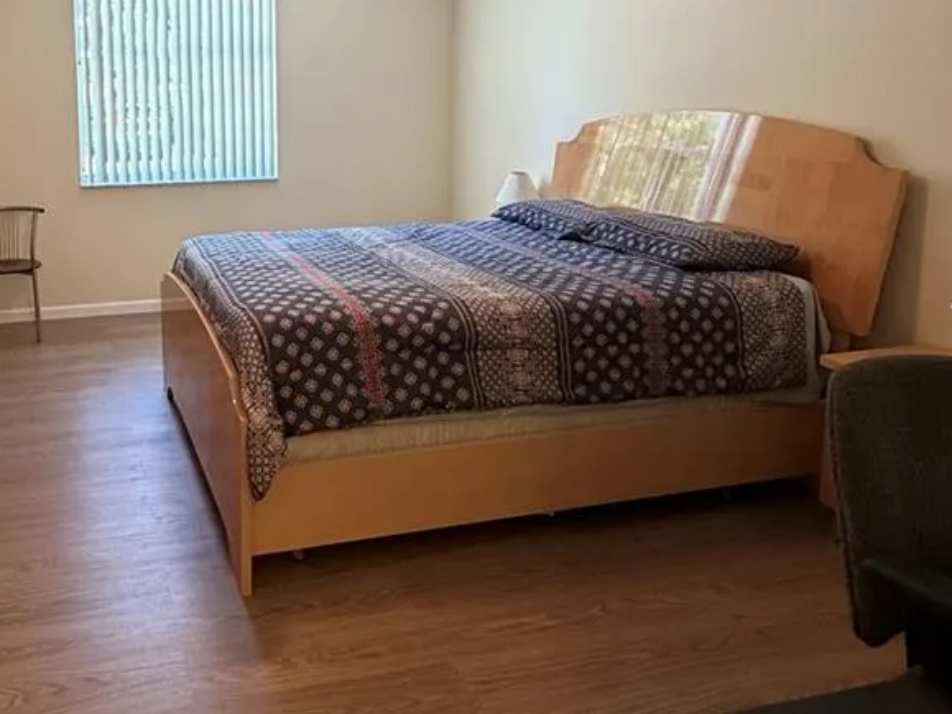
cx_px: 230
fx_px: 797
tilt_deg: -7.0
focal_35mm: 29
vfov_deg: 46.7
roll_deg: +1.1
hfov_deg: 58.3
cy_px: 189
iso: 400
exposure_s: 1/60
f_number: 2.2
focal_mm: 2.22
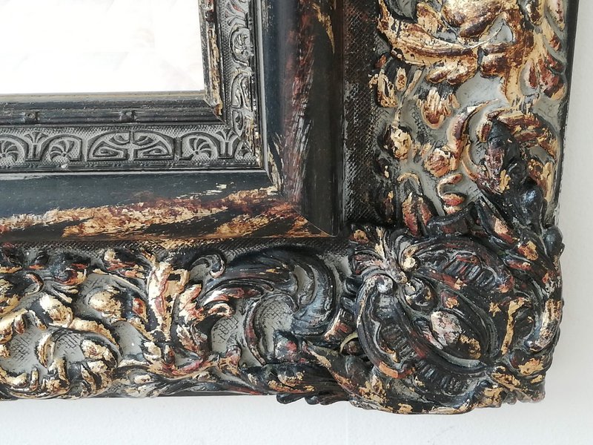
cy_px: 222
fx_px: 1114
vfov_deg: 22.6
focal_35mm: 65
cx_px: 296
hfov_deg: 29.8
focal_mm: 3.81
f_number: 2.2
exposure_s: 1/33.3
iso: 320
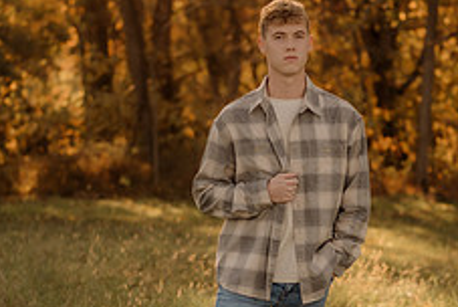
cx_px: 246
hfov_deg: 14.8
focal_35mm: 138
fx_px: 1758
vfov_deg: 9.9
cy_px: 240
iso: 250
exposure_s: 1/1250
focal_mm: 50
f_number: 1.8
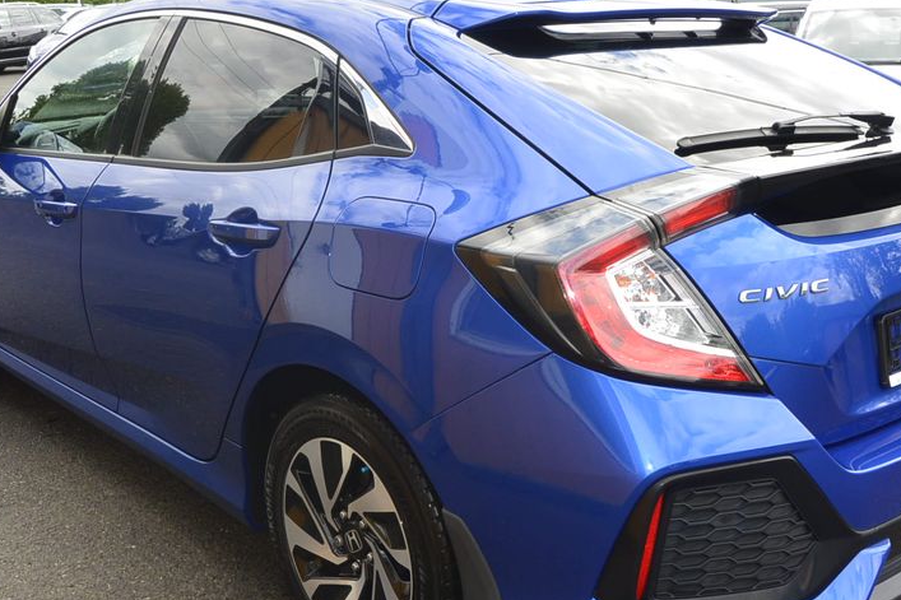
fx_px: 1051
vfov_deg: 31.8
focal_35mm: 42
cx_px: 492
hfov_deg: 46.4
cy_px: 347
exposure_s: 1/250
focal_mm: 11
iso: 160
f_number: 5.6
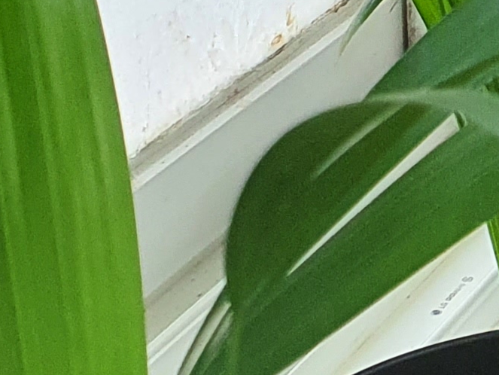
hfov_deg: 10.6
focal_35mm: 158
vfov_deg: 9.4
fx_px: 2279
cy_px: 69
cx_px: 1231
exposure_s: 1/120
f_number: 2.4
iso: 320
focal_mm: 4.3
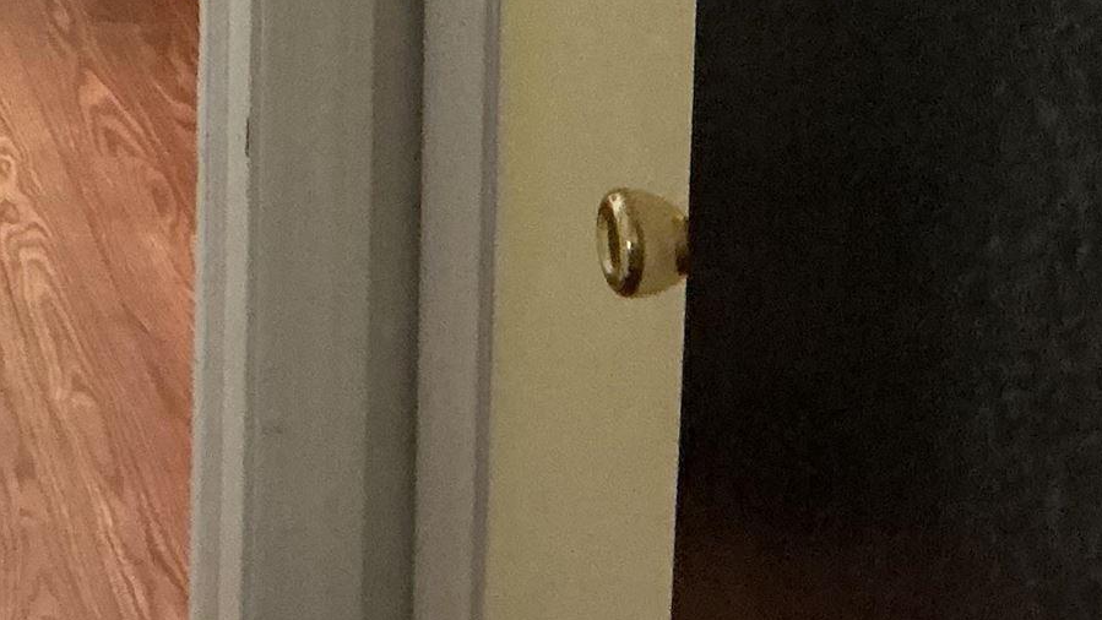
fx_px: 3156
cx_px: -472
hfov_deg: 18.0
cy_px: -680
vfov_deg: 10.2
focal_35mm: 108
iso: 320
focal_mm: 3
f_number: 1.8
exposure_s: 1/40
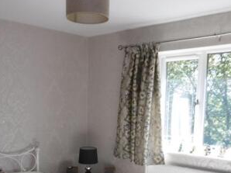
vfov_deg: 29.3
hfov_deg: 40.4
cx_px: 107
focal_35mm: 47
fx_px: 313
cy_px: 162
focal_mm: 4.3
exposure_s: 1/100
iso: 100
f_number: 3.1
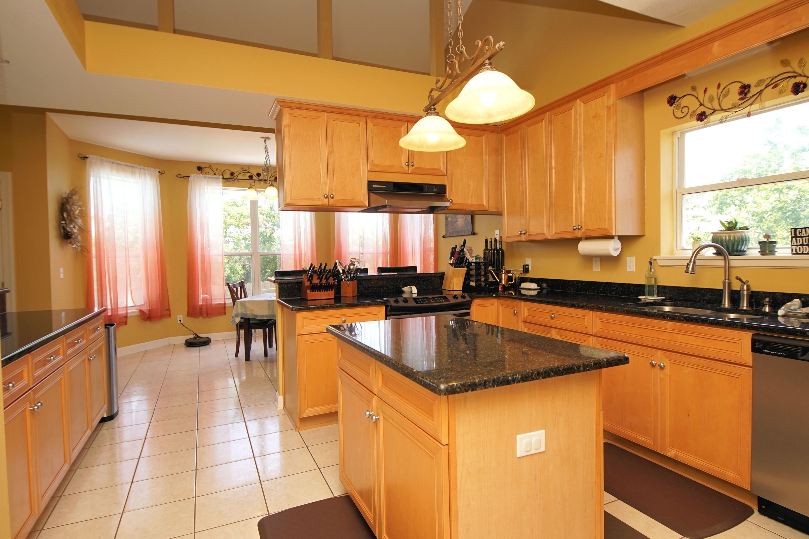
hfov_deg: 90.0
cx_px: 404
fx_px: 405
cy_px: 270
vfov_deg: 67.4
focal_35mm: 18
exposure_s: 1/60
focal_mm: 12
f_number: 4.5
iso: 200
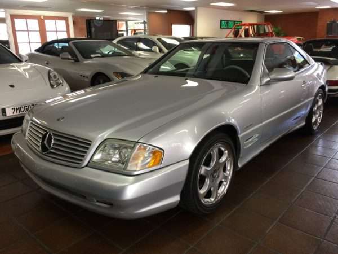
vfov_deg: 48.2
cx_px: 169
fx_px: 283
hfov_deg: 61.7
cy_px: 127
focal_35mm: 29
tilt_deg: -16.8
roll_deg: -0.2
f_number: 2.2
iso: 50
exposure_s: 1/30
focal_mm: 4.15
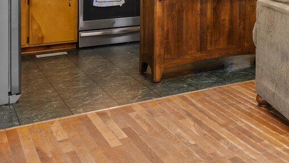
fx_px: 452
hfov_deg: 28.8
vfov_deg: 18.6
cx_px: 377
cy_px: -60
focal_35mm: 59
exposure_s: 2
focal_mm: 14
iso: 100
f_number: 9
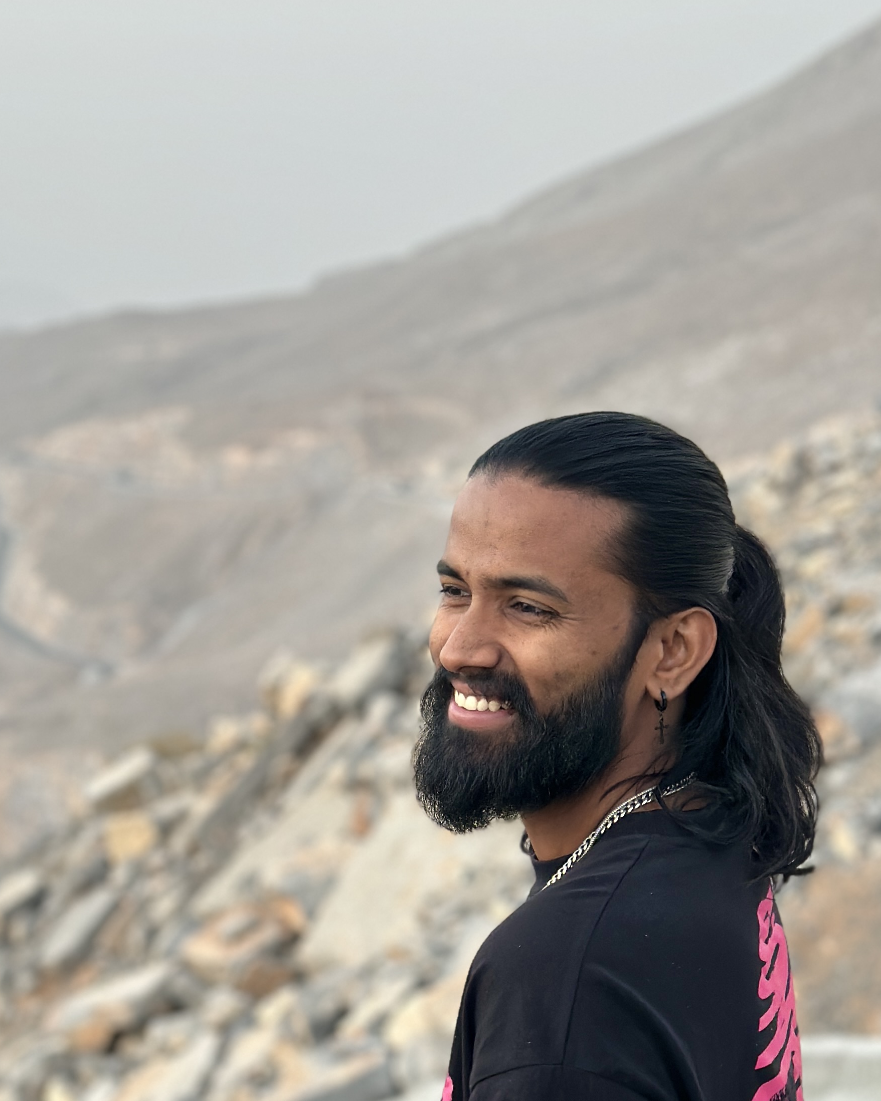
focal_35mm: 86
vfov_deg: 22.2
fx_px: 2804
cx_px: 334
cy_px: 704
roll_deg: +1.8
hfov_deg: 17.8
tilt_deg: -11.3
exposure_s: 1/70
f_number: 1.78
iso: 125
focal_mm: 6.86
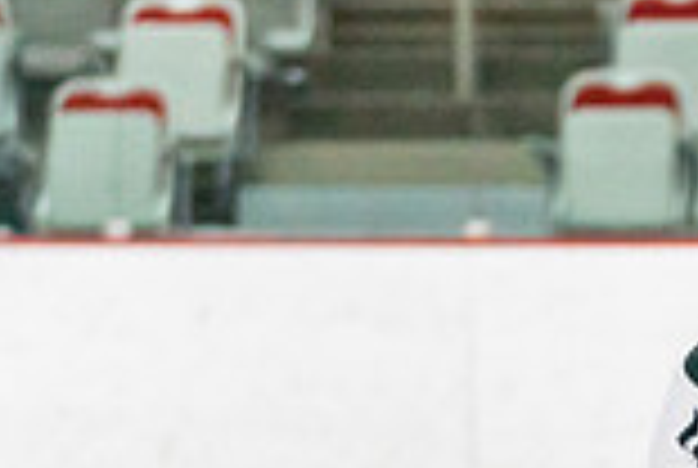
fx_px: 11461
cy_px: 816
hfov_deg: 3.5
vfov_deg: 2.3
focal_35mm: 590
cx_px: 913
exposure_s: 1/1250
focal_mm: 122
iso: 3200
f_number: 2.8
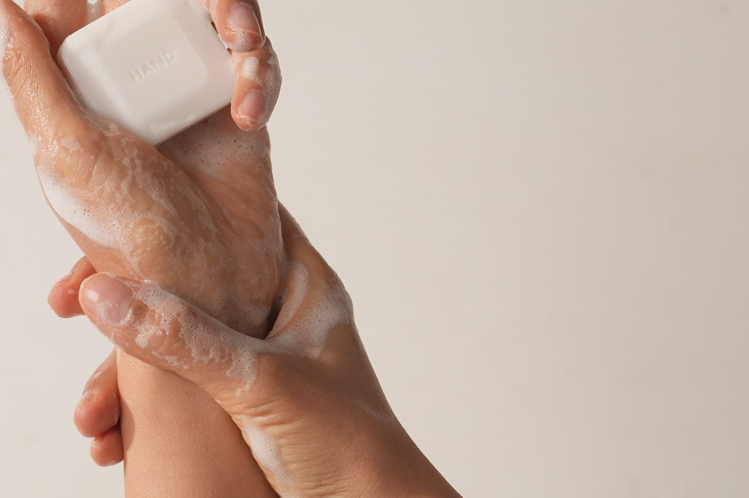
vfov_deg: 7.2
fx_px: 3949
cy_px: 126
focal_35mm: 190
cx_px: 141
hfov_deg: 10.8
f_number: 8
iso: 800
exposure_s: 1/250
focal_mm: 105
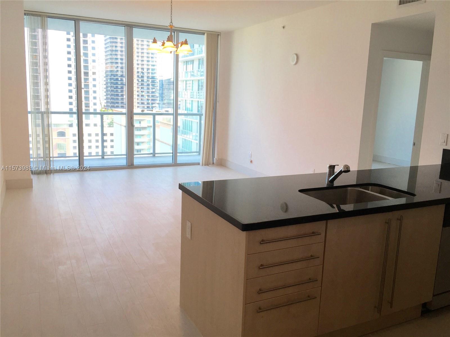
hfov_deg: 61.7
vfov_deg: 48.2
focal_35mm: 29
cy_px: 168
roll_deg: -1.8
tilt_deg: -10.6
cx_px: 225
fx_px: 377
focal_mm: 4.15
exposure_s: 1/120
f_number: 2.2
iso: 32
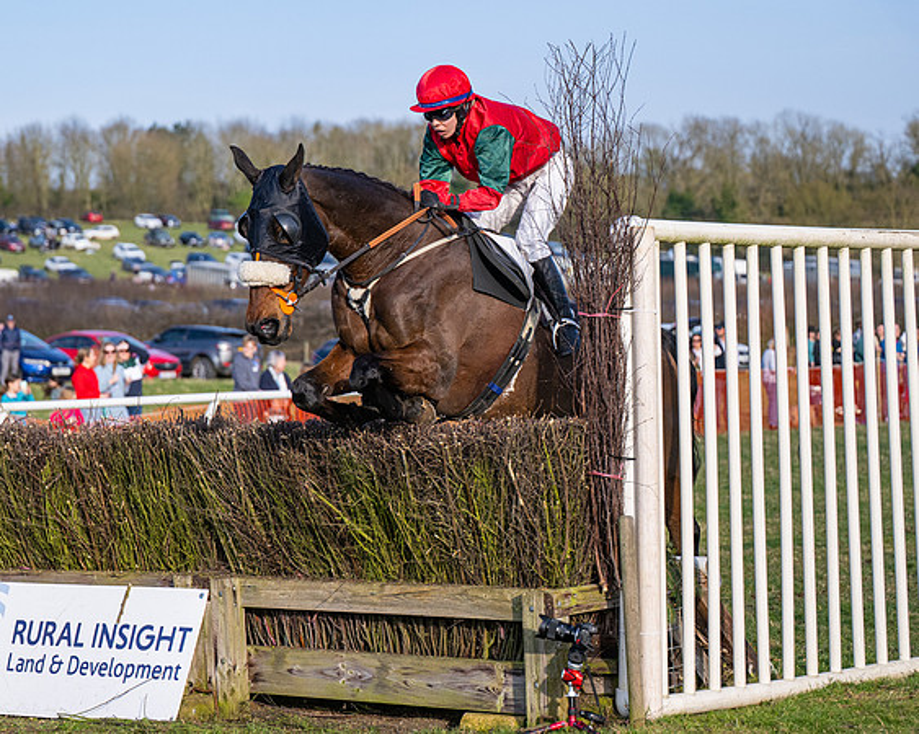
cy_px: 320
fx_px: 2635
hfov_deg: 19.8
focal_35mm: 97
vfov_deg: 15.9
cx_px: 379
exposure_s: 1/5000
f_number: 2.8
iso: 400
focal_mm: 70
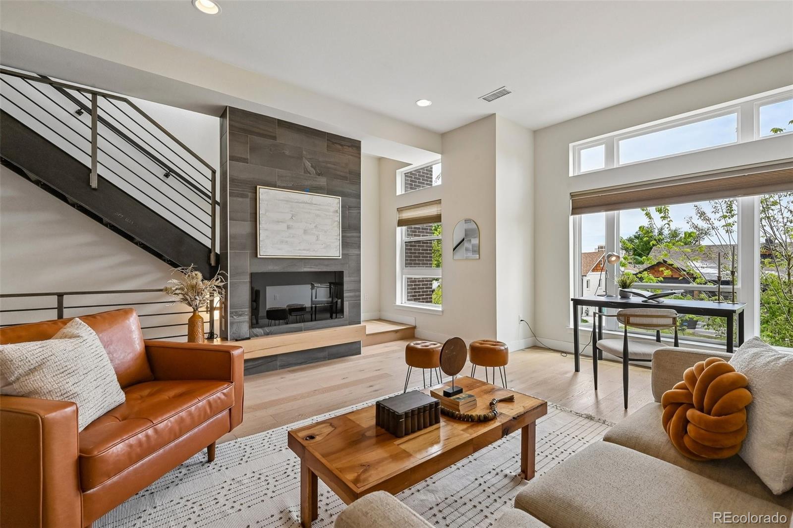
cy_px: 264
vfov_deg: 73.7
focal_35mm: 16
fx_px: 352
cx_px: 396
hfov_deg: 96.7
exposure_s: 1/100
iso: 400
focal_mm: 16
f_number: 10
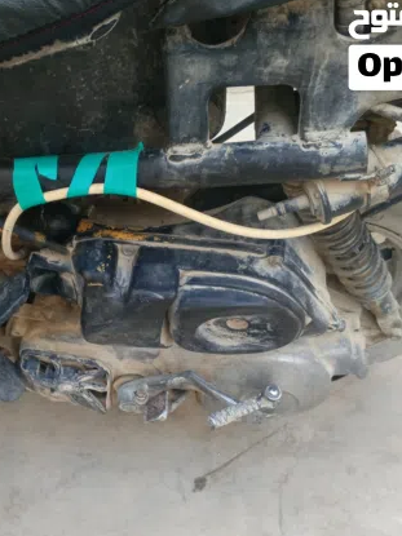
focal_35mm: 37
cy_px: 276
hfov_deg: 38.4
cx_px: 154
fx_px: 573
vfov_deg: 50.1
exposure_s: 1/25
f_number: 1.6
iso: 446
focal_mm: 4.09
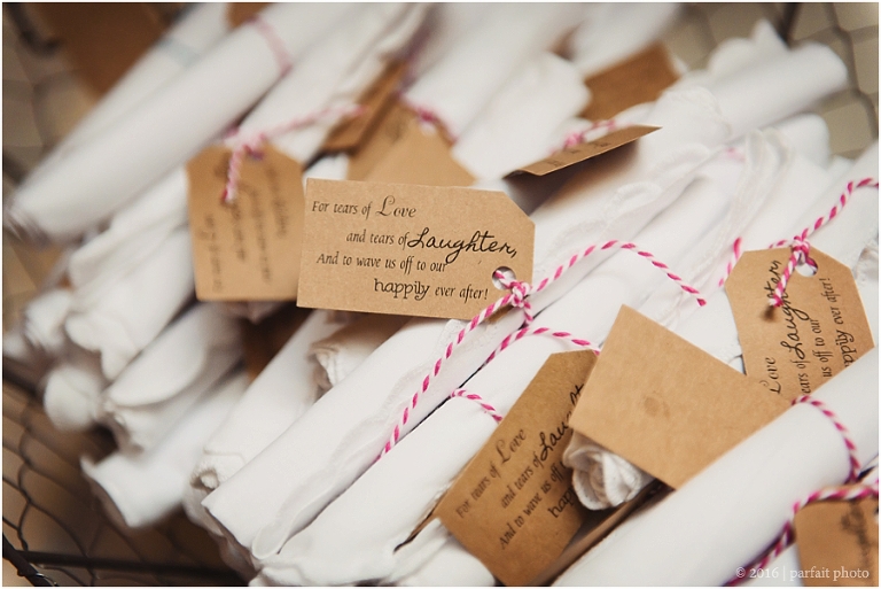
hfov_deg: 28.8
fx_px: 1714
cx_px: 440
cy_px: 294
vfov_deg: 19.5
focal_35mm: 70
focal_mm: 70
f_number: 2.8
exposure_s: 1/200
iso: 1000
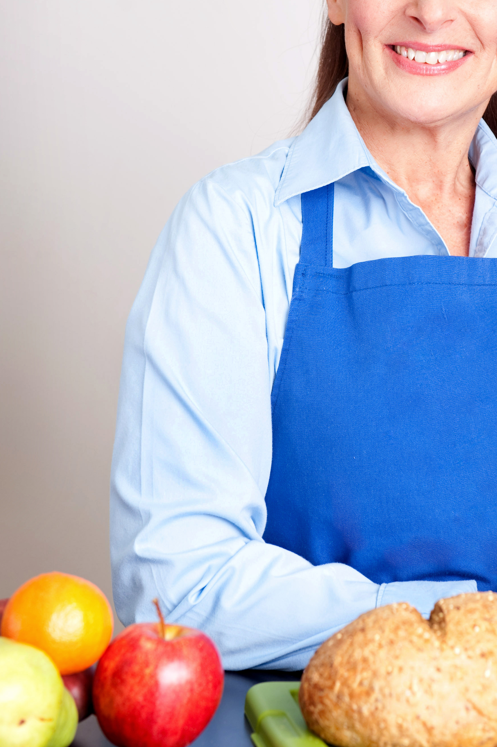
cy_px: 207
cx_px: 388
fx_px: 2343
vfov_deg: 18.0
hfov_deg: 12.1
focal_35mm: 113
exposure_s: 1/125
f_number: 5
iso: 200
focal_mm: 70
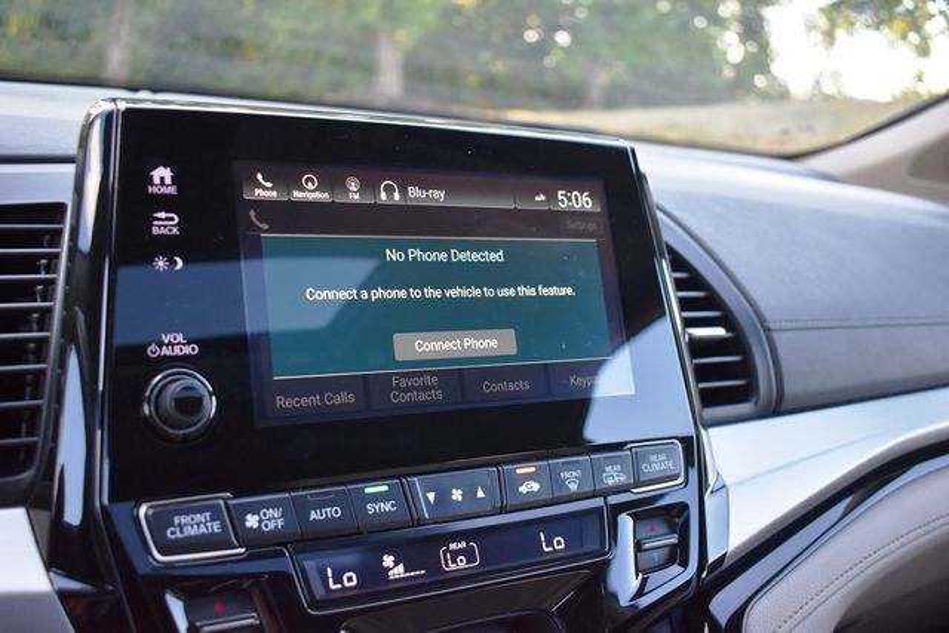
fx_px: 949
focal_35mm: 36
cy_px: 316
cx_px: 474
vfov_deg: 36.9
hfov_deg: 53.1
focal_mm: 24
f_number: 4
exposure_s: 1/200
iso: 800
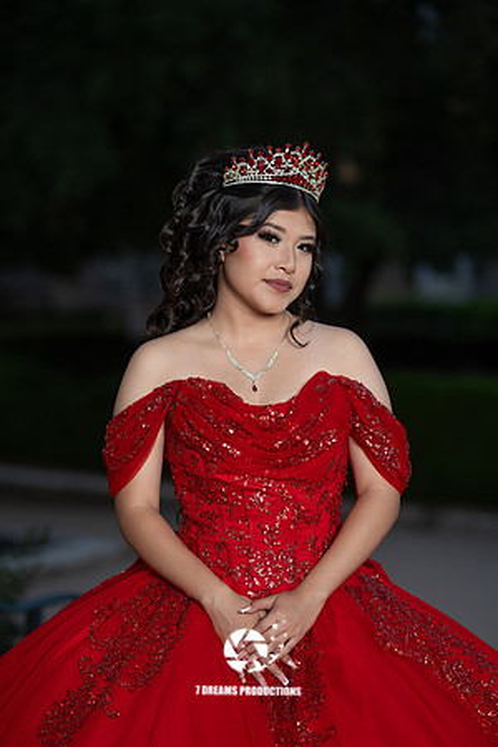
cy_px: 374
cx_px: 249
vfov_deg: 23.9
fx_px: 1764
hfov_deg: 16.1
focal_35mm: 85
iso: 160
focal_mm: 85
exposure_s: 1/125
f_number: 2
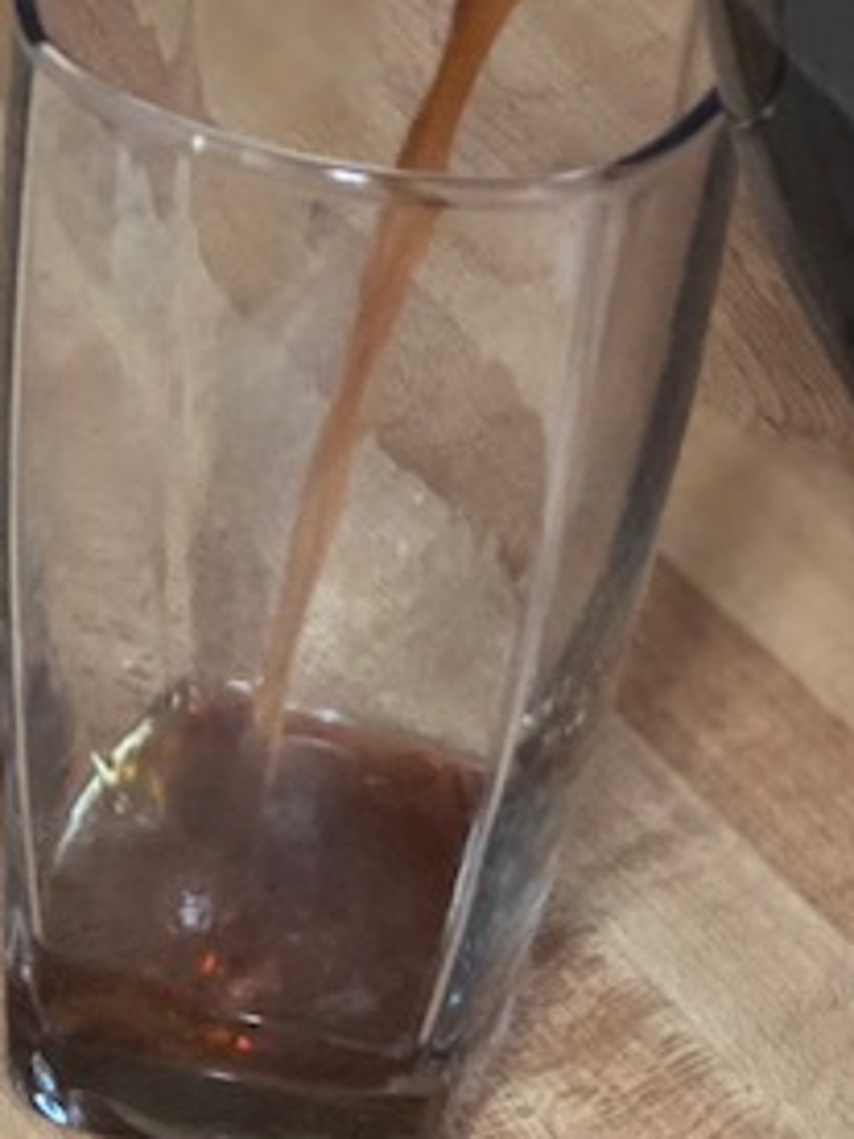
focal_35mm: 132
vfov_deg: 14.9
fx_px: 4342
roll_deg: -6.2
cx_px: 363
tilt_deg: -39.4
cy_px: 351
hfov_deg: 11.2
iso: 640
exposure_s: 1/30
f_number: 2.8
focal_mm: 6.6
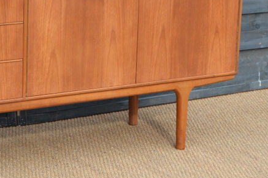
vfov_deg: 9.8
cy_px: 40
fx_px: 1035
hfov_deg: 14.7
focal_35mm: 139
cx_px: 55
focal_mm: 45
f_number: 5.6
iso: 125
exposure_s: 1/125
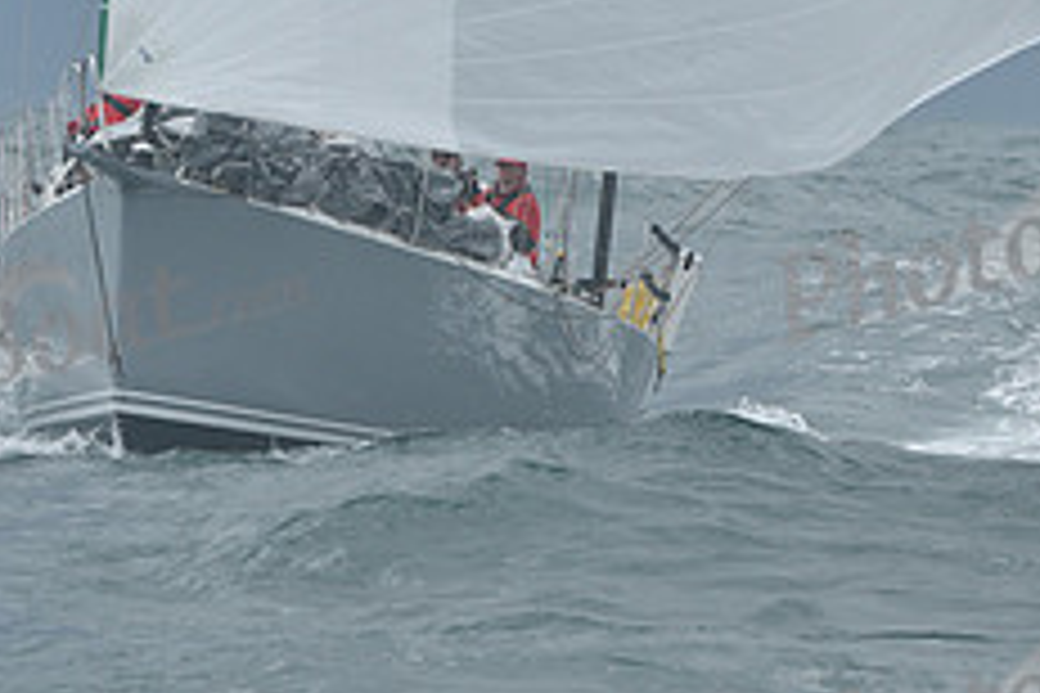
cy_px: 56
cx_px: 545
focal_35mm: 364
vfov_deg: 3.8
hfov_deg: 5.7
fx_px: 10515
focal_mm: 145
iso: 320
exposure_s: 1/800
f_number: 8
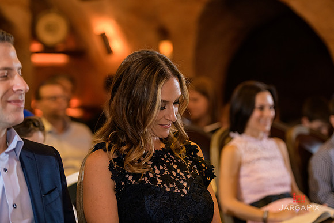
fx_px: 974
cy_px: 112
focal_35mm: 105
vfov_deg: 13.0
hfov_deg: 19.5
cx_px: 167
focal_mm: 105
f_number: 3.2
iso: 1600
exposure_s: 1/125
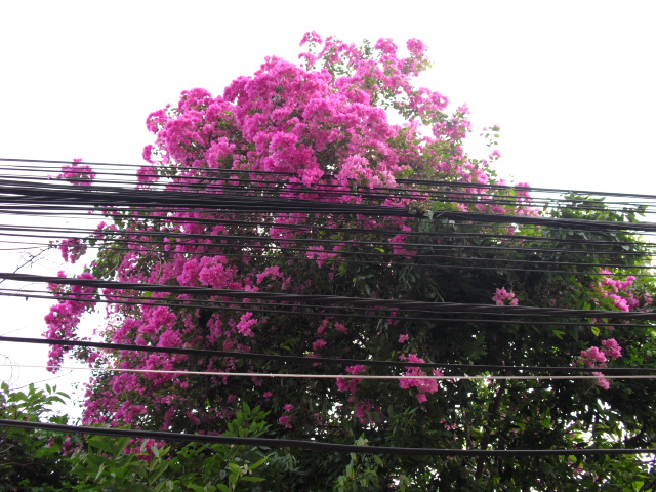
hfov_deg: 51.4
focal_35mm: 36
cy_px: 246
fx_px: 682
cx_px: 328
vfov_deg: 39.7
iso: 100
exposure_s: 1/100
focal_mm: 6.3
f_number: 3.1
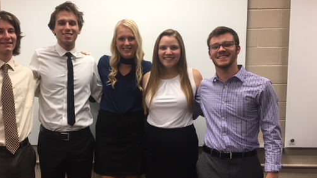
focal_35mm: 40
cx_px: 127
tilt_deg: -3.9
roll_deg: +0.5
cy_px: 117
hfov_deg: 50.2
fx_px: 336
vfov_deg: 29.5
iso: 40
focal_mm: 4.15
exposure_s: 1/30
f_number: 2.2
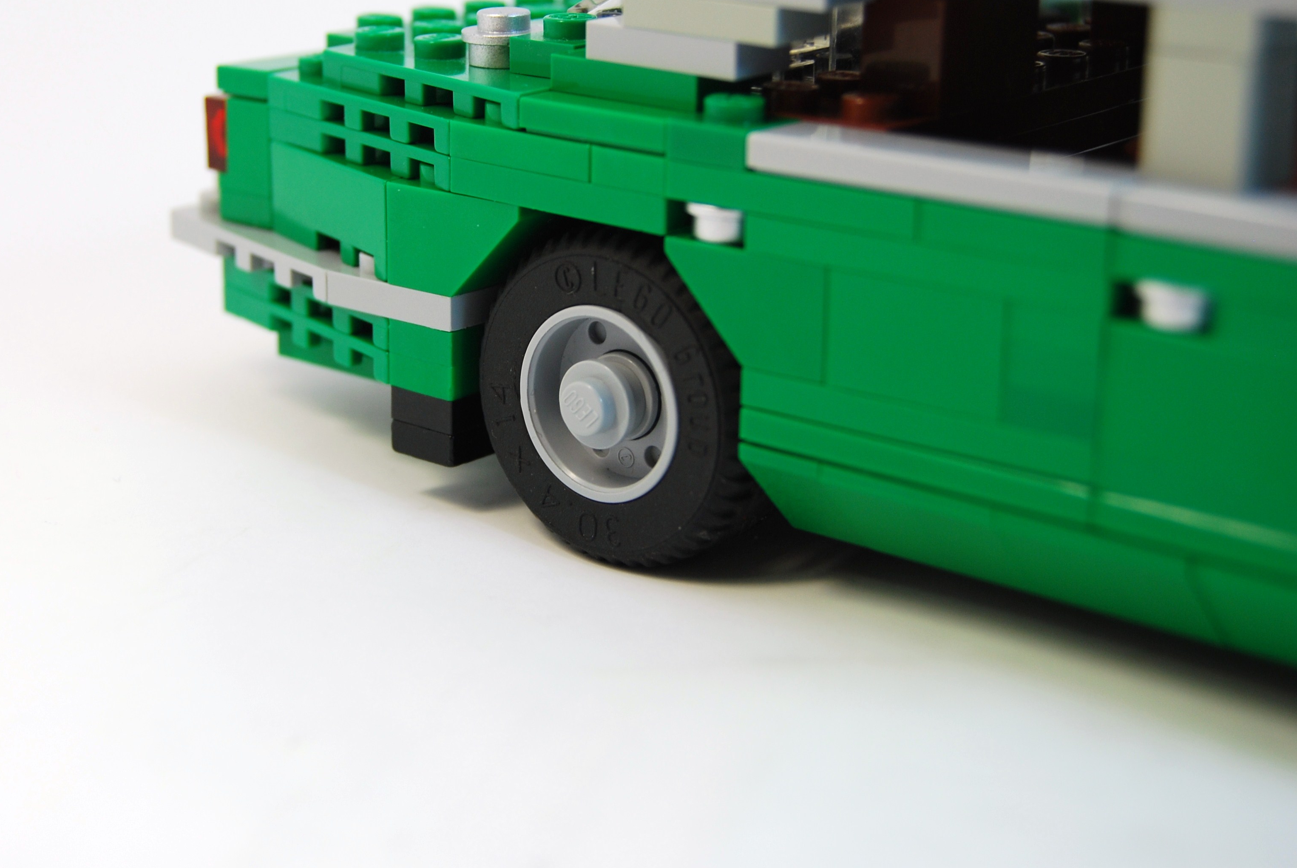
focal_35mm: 67
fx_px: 2403
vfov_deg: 20.4
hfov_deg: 30.1
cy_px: 323
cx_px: 494
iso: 200
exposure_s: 1/100
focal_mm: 35
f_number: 5.6
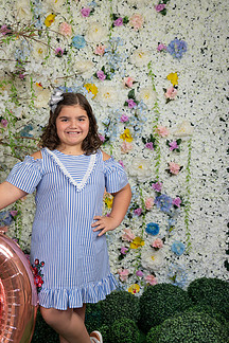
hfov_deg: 26.8
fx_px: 477
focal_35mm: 50
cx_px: 71
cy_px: 229
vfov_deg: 39.1
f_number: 4.5
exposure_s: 1/125
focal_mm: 36
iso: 800
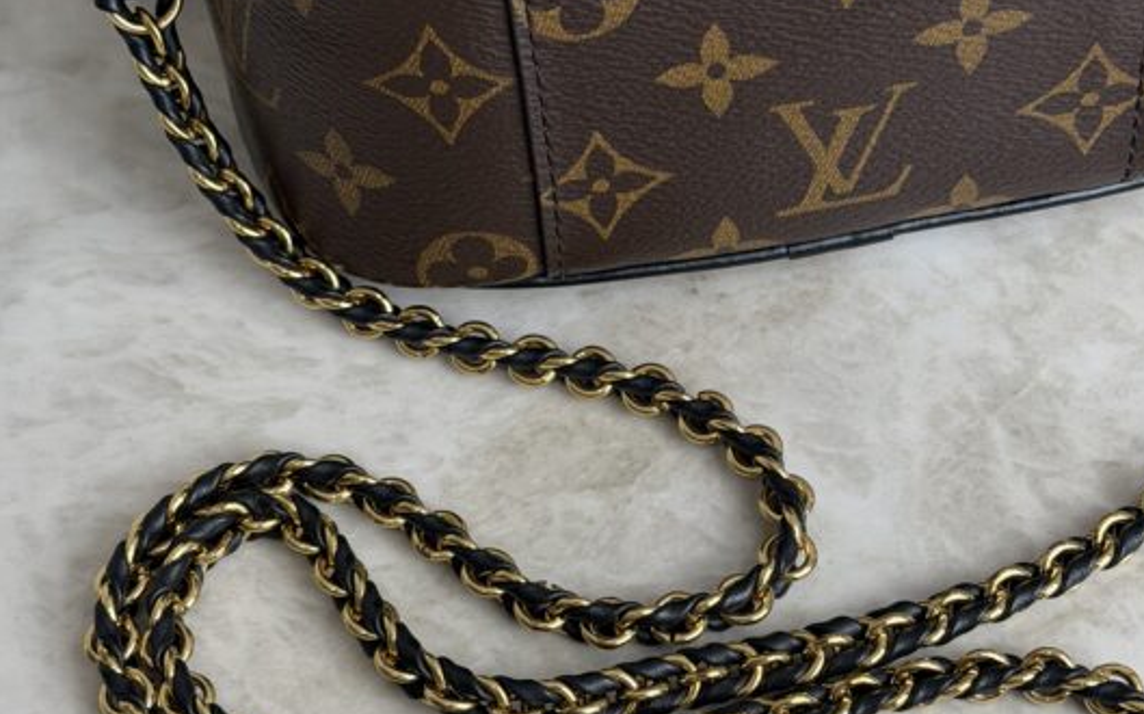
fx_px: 2399
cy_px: 530
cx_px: 642
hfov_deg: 26.8
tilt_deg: -59.2
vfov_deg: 16.8
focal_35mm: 77
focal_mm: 6.76
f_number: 1.78
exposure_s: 1/120
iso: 50
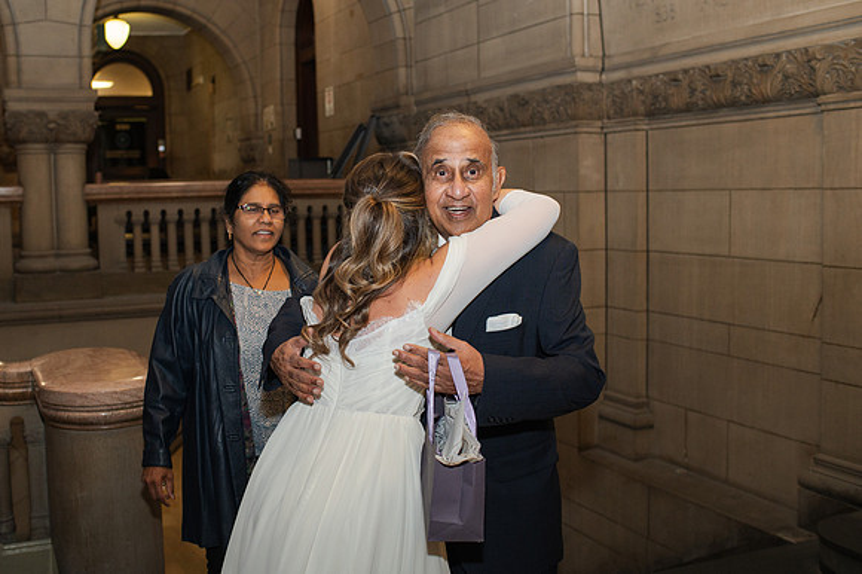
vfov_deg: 32.6
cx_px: 358
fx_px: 979
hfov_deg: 47.3
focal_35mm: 41
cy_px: 256
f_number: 3.5
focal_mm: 35
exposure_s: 1/200
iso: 1000
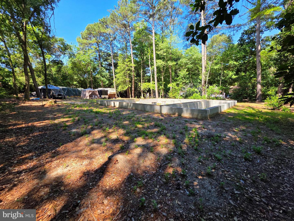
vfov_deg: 89.9
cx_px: 147
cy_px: 110
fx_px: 110
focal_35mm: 13
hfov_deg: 106.2
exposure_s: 1/424
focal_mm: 2.2
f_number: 1.9
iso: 40
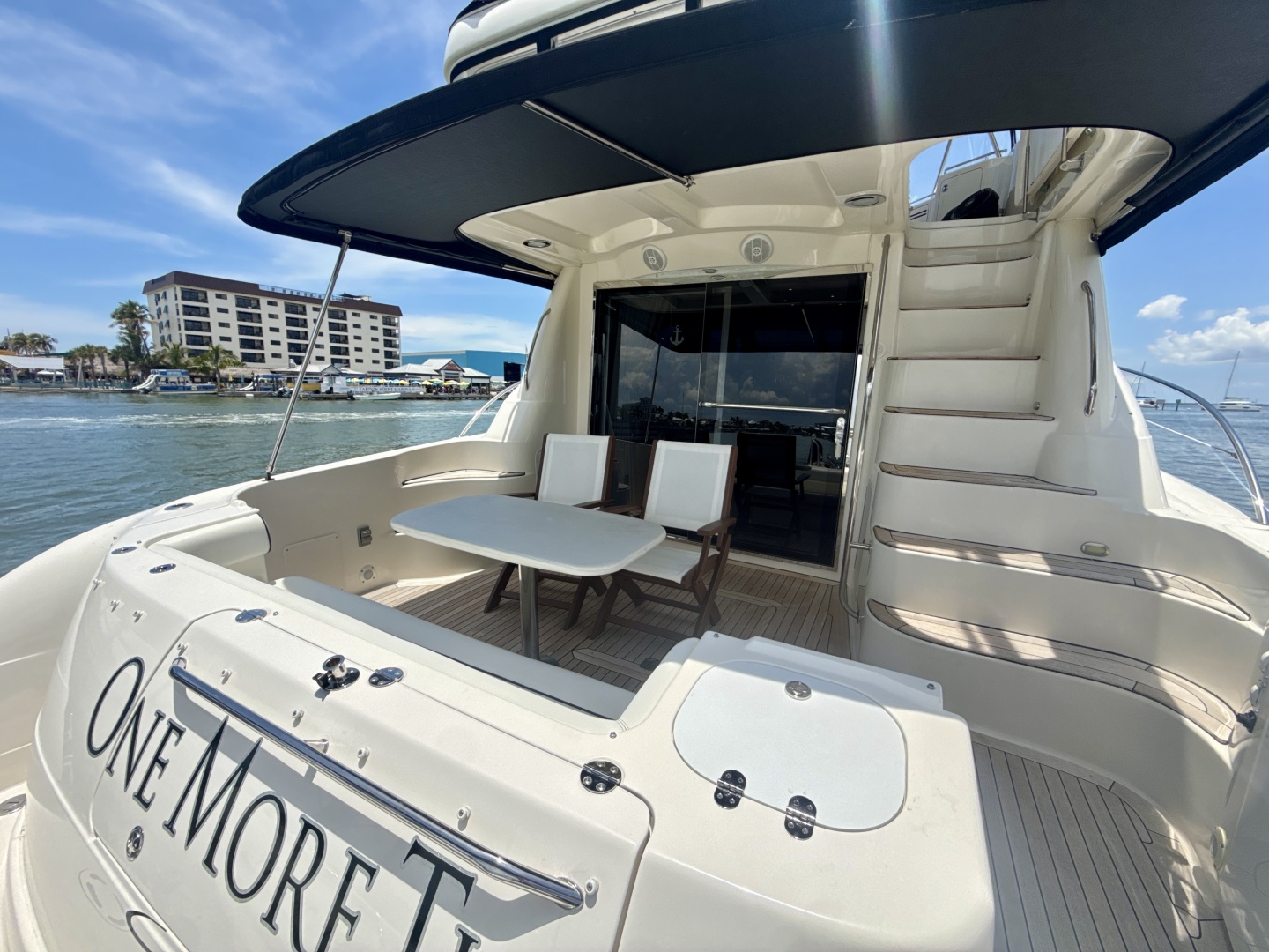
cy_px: 476
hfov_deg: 102.1
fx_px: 513
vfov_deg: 85.7
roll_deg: -1.7
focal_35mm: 14
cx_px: 634
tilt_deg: -6.8
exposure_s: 1/2410
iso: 64
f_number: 2.2
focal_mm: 2.22
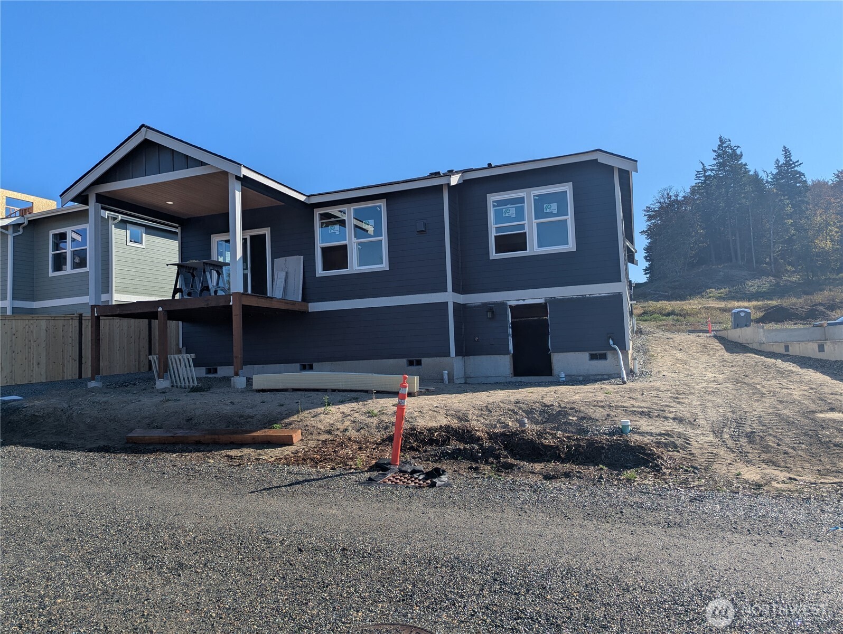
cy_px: 317
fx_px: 585
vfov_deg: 56.9
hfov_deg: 71.5
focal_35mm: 24
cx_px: 422
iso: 50
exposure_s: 1/2262
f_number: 1.85
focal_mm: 6.81
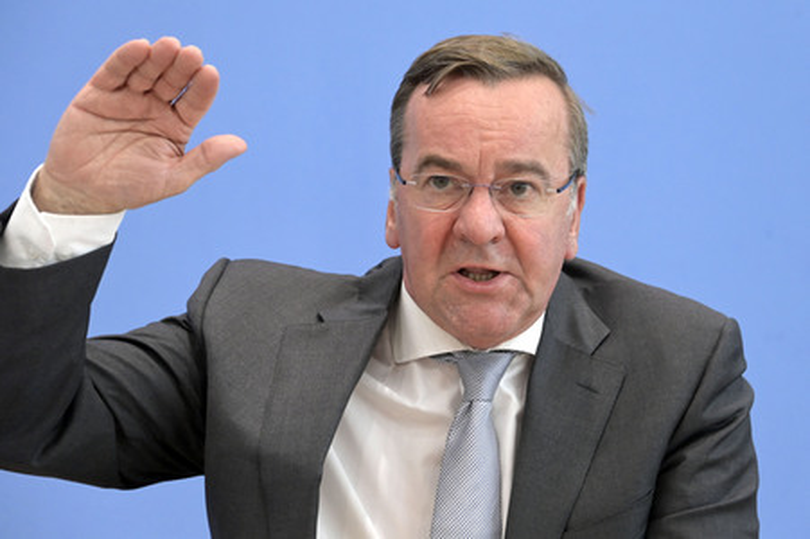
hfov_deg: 17.7
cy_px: 270
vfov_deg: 11.8
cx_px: 405
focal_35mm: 116
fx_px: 2608
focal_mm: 116
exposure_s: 1/800
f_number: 5.6
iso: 5000
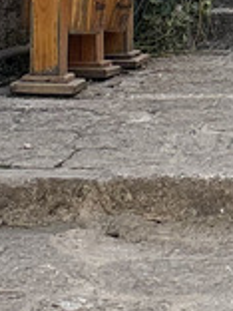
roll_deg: -0.5
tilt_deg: +6.4
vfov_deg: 9.6
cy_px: -173
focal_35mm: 200
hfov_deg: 7.0
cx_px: 582
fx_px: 1795
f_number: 1.6
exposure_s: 1/386
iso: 64
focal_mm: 5.96
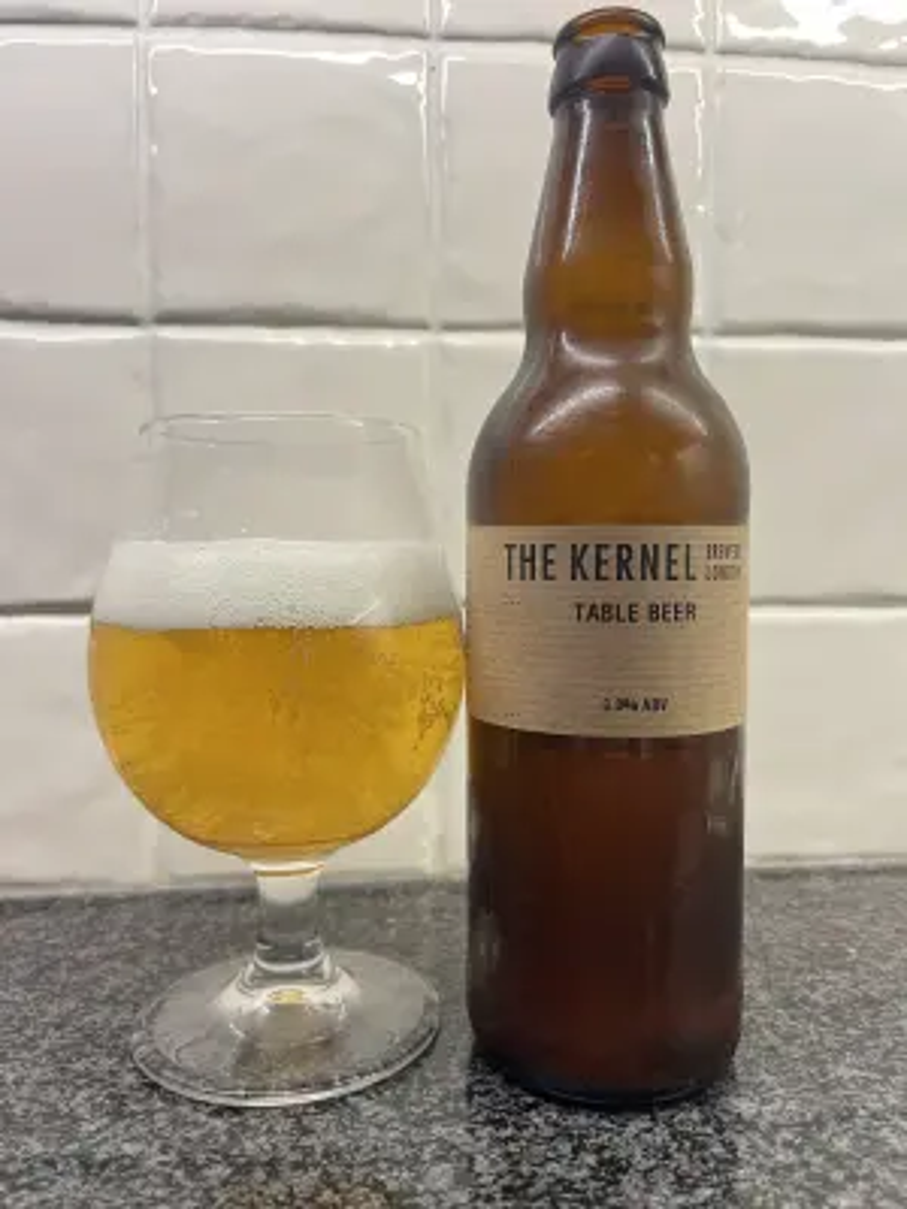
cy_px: 604
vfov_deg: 67.3
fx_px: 908
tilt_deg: -4.8
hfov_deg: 53.1
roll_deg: +0.2
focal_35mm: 26
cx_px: 454
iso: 100
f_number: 1.6
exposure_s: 1/50
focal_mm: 5.1
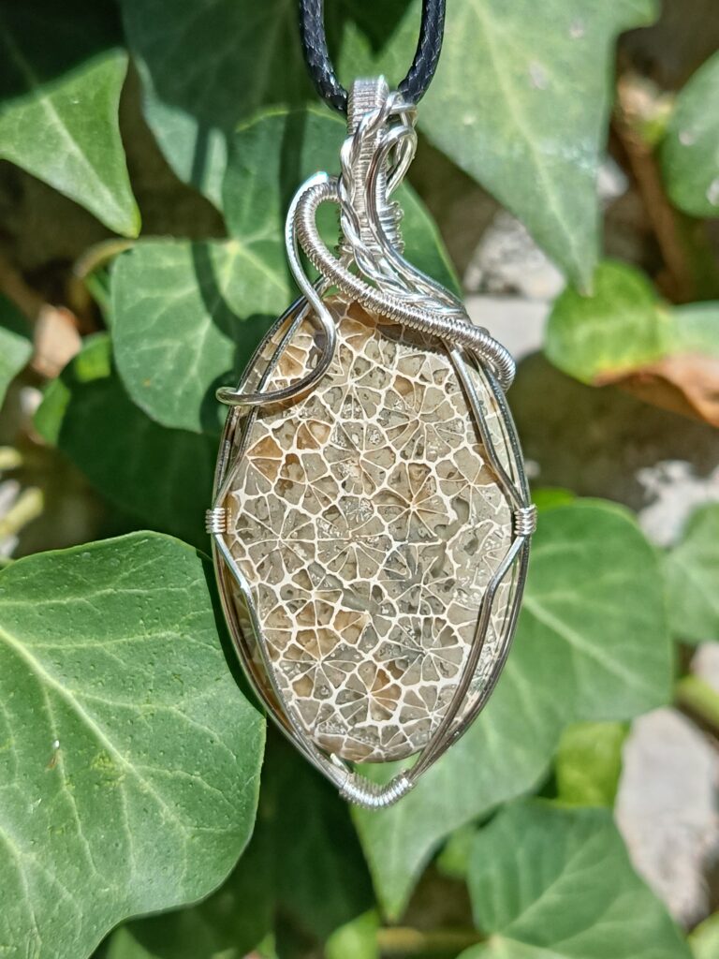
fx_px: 1329
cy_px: 480
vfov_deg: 39.7
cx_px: 360
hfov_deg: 30.3
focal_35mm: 48
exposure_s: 1/449
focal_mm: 5.24
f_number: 1.7
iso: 53
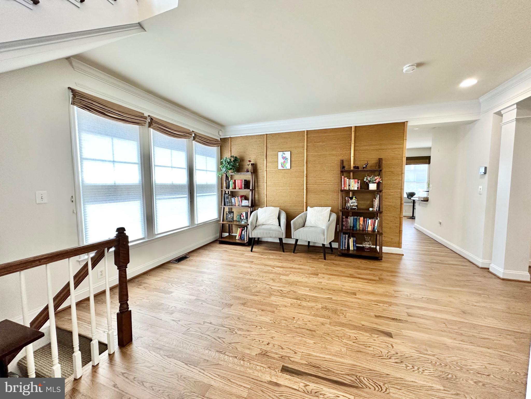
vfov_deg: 85.7
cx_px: 266
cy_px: 200
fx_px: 215
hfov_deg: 102.1
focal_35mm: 14
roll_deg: +0.2
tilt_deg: -4.7
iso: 200
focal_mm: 2.22
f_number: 2.2
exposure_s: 1/120
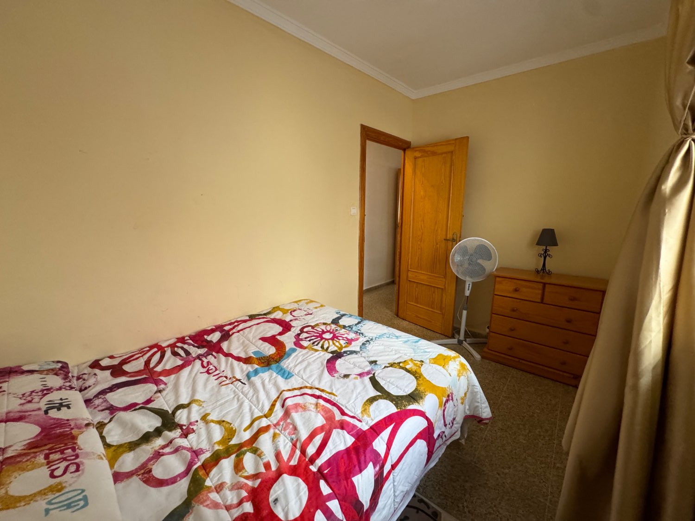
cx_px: 348
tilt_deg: -10.4
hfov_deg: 102.1
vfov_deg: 85.7
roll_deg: +0.3
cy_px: 260
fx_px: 281
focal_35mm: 14
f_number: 2.2
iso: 320
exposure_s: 1/90
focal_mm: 2.22
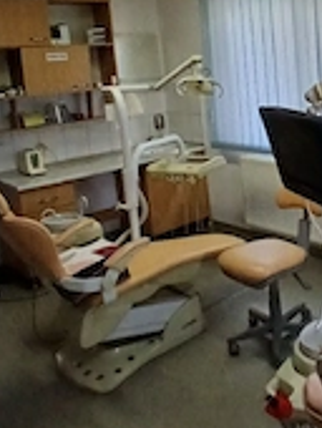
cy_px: 103
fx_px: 495
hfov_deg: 32.8
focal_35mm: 40
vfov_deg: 45.0
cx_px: 330
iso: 200
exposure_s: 1/33.3
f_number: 2.2
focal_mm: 1.4
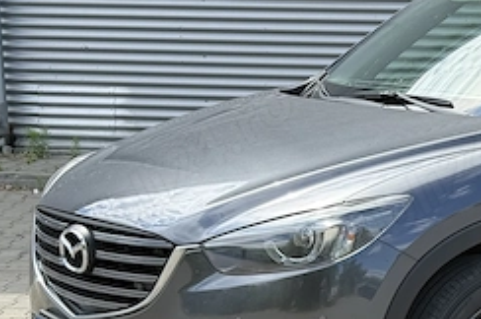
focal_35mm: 123
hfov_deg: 16.0
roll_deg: -0.6
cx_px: 580
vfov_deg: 11.1
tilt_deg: -8.1
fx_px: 1641
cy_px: 205
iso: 100
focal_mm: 6.76
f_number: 1.78
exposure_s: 1/837
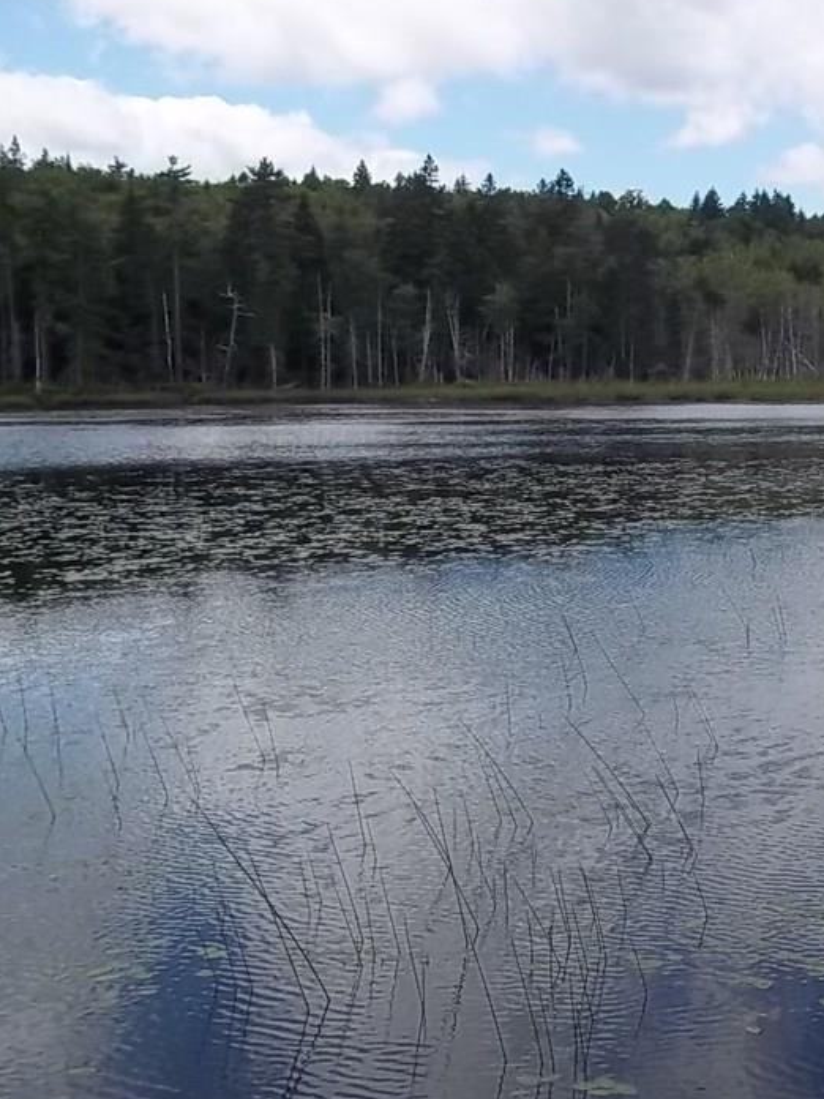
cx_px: 554
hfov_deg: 27.3
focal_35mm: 53
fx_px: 1682
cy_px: 534
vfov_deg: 36.2
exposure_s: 1/200
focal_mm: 6.5
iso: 80
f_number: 8
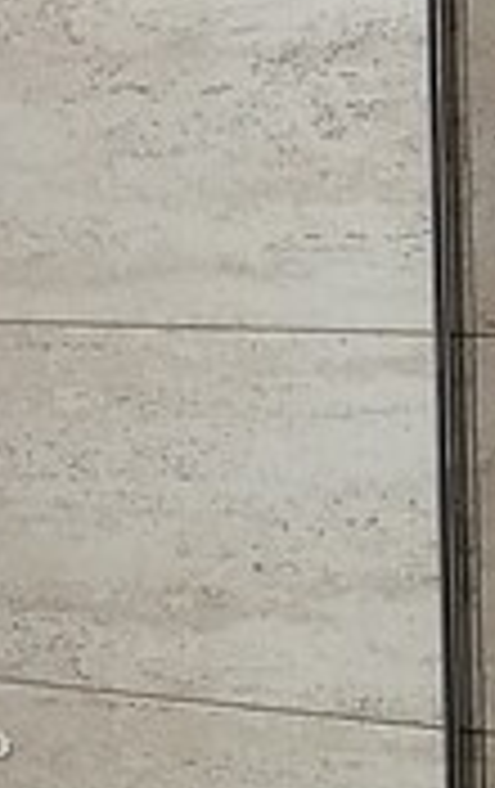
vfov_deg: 12.5
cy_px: 612
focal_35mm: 167
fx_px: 3590
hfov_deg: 7.8
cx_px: -194
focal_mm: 3.62
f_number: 1.8
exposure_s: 1/33.3
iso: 100
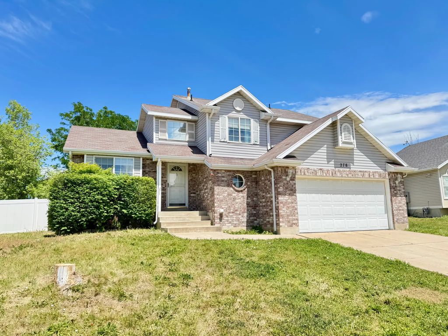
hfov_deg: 71.6
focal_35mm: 24
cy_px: 168
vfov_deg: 56.8
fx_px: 311
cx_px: 224
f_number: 1.78
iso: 80
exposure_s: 1/1425
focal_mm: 6.76
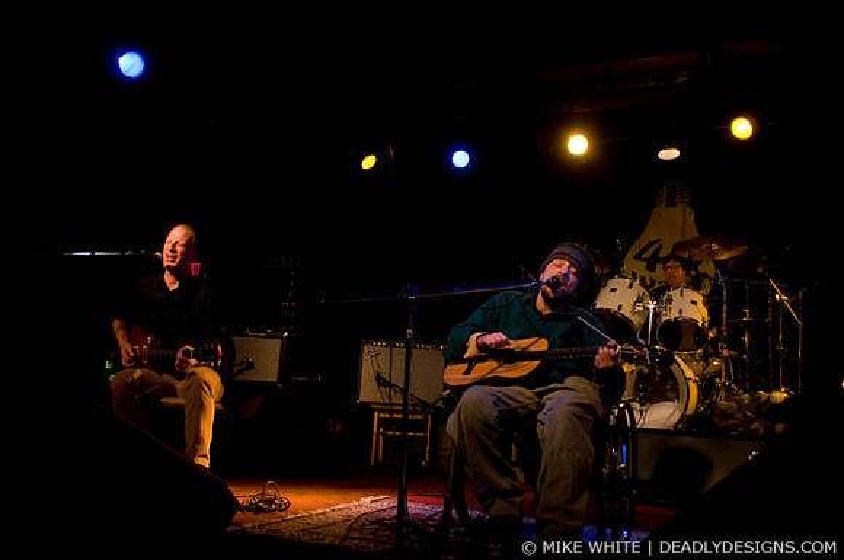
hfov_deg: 62.0
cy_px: 280
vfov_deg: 43.5
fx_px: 702
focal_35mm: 30
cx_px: 422
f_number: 2.8
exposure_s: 1/80
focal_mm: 20
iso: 800
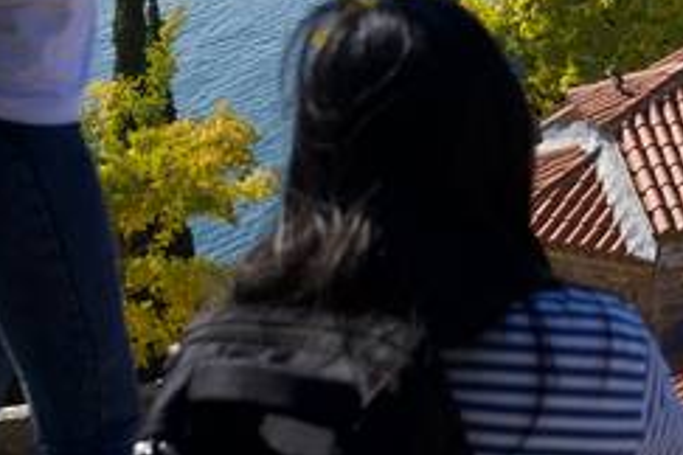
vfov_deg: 9.0
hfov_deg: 13.7
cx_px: 618
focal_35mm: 148
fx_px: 2808
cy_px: -216
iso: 160
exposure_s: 1/500
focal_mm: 50
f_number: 6.3
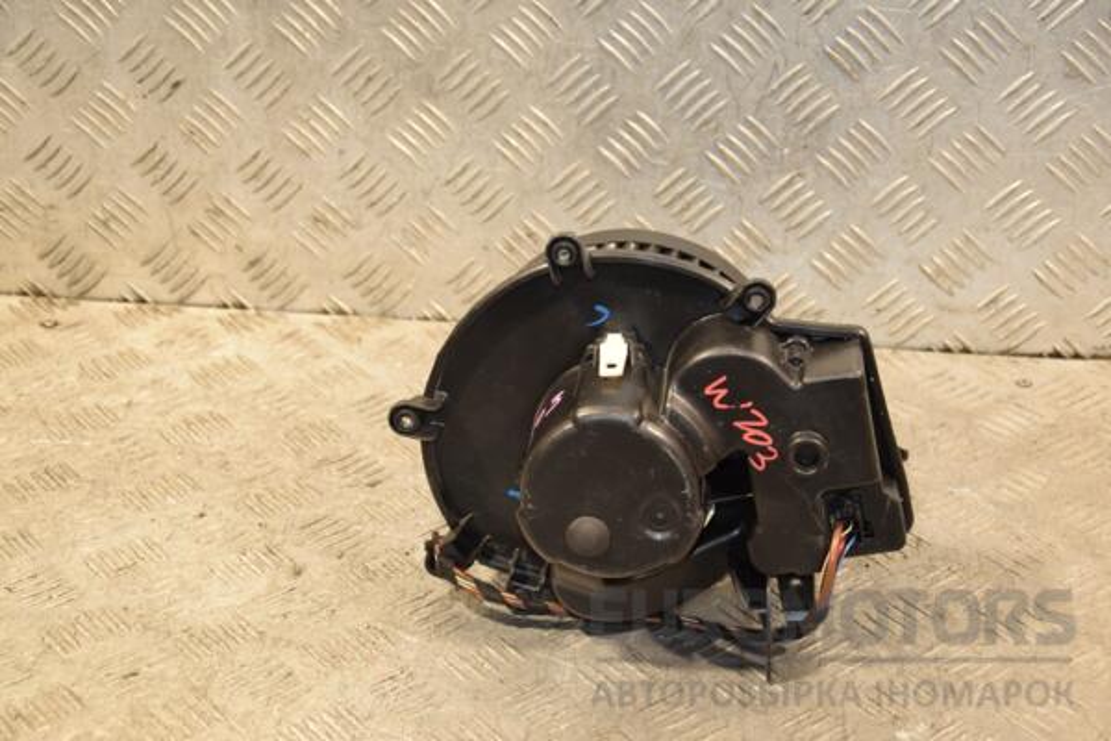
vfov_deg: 18.9
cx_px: 556
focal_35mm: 72
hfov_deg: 28.1
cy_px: 370
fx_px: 2222
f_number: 4.8
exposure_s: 1/160
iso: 800
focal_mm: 48
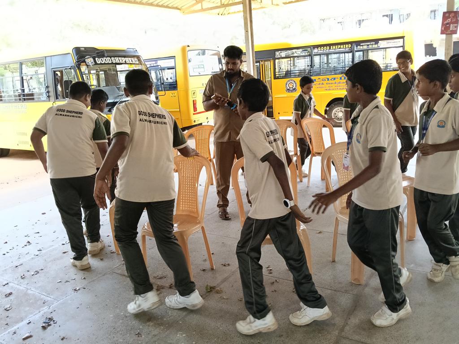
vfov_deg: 51.4
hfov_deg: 65.3
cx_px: 230
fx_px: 358
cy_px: 172
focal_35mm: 27
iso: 1000
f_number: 1.8
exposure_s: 1/240
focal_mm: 3.98
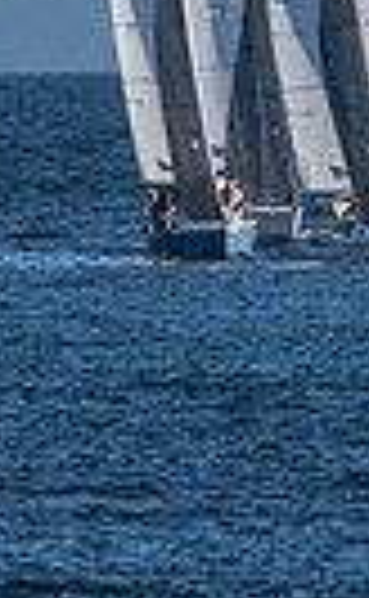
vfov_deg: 1.6
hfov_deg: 1.0
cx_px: 619
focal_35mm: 1300
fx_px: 21124
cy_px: -352
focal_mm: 200
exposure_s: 1/1600
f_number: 6.3
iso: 320
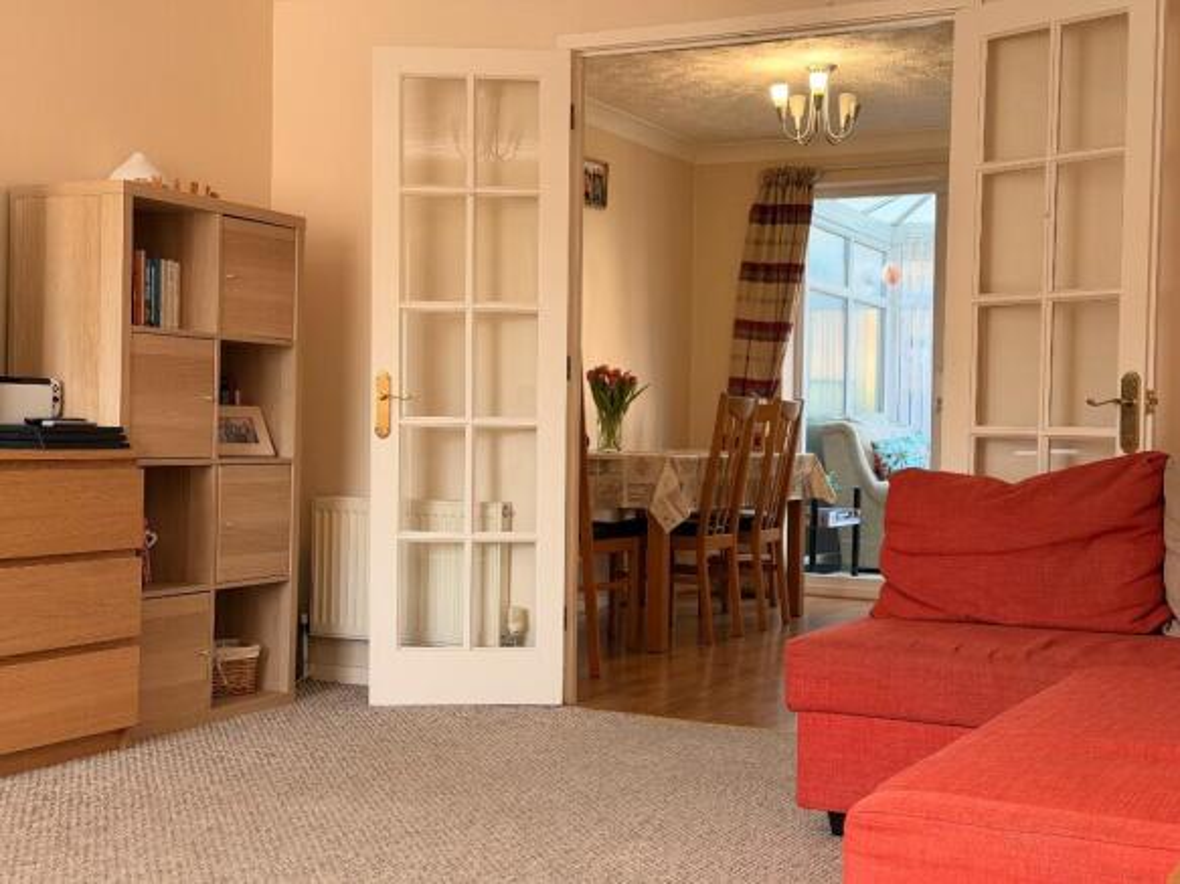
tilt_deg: -0.8
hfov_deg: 39.7
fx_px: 1636
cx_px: 590
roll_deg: -0.8
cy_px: 442
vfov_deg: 30.3
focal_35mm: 48
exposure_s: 1/109
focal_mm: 6.76
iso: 100
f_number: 1.78
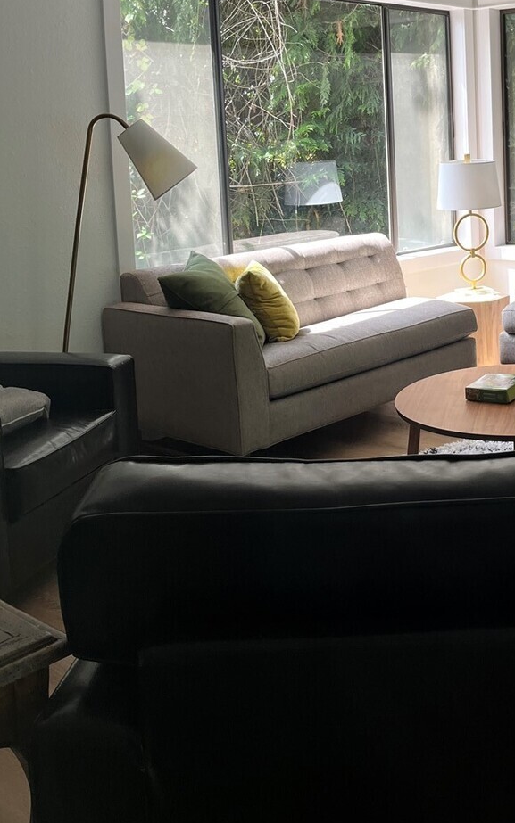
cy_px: 215
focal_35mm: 43
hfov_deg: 28.8
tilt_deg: -6.1
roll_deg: +1.1
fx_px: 965
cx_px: 453
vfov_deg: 44.8
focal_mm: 5.1
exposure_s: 1/121
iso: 50
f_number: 1.6
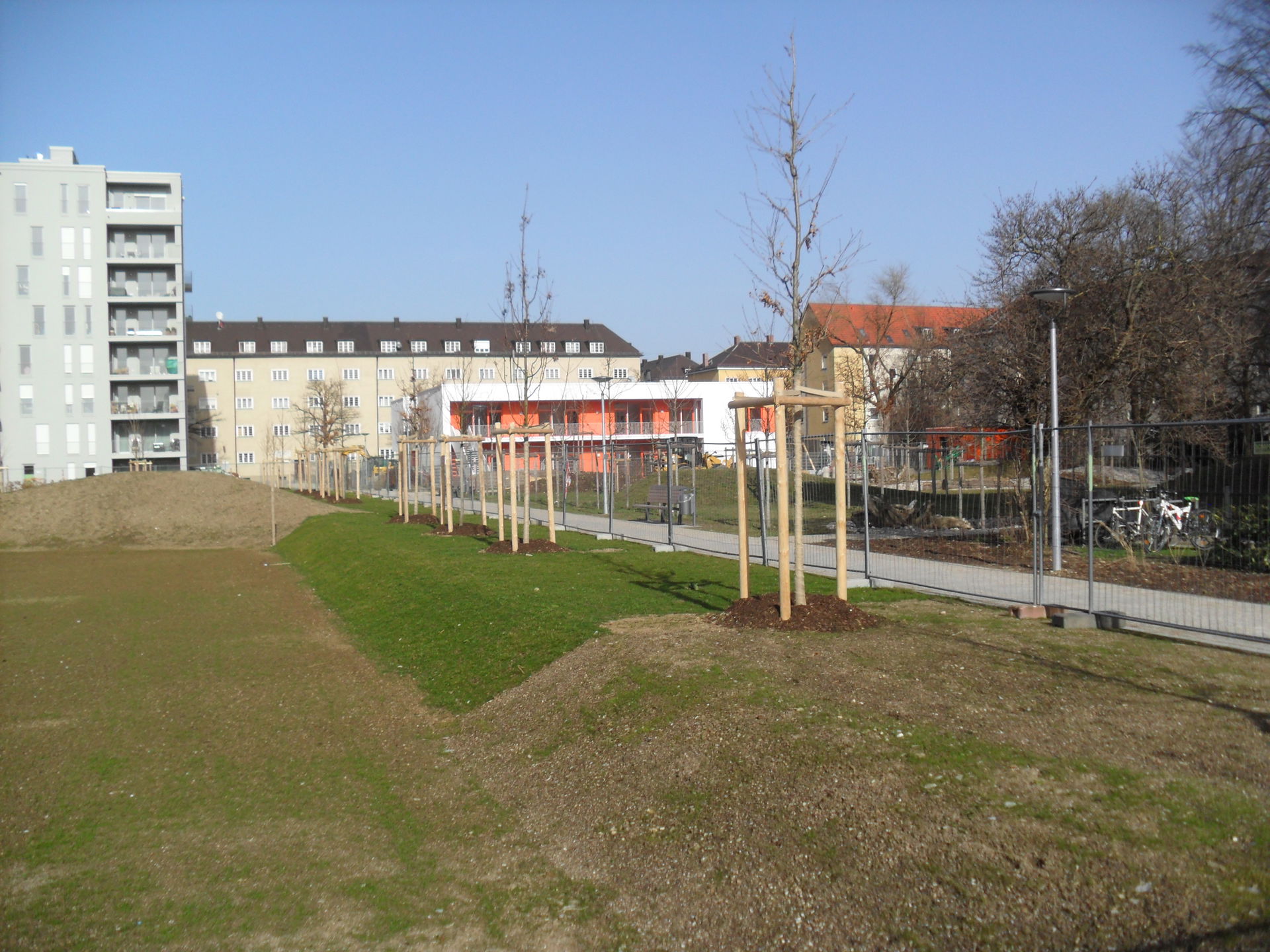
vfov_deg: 40.7
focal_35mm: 35
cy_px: 476
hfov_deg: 52.6
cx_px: 635
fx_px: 1284
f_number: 7.6
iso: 80
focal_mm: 6.3
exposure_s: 1/250
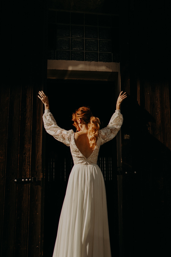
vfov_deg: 50.7
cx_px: 81
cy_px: 135
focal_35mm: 38
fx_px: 271
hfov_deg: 35.0
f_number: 1.8
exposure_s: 1/6400
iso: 200
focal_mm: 35
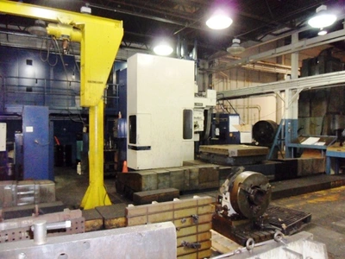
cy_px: 130
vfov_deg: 51.4
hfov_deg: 65.3
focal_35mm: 27
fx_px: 269
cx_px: 172
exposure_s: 1/45
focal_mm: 4.9
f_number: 3.5
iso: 400
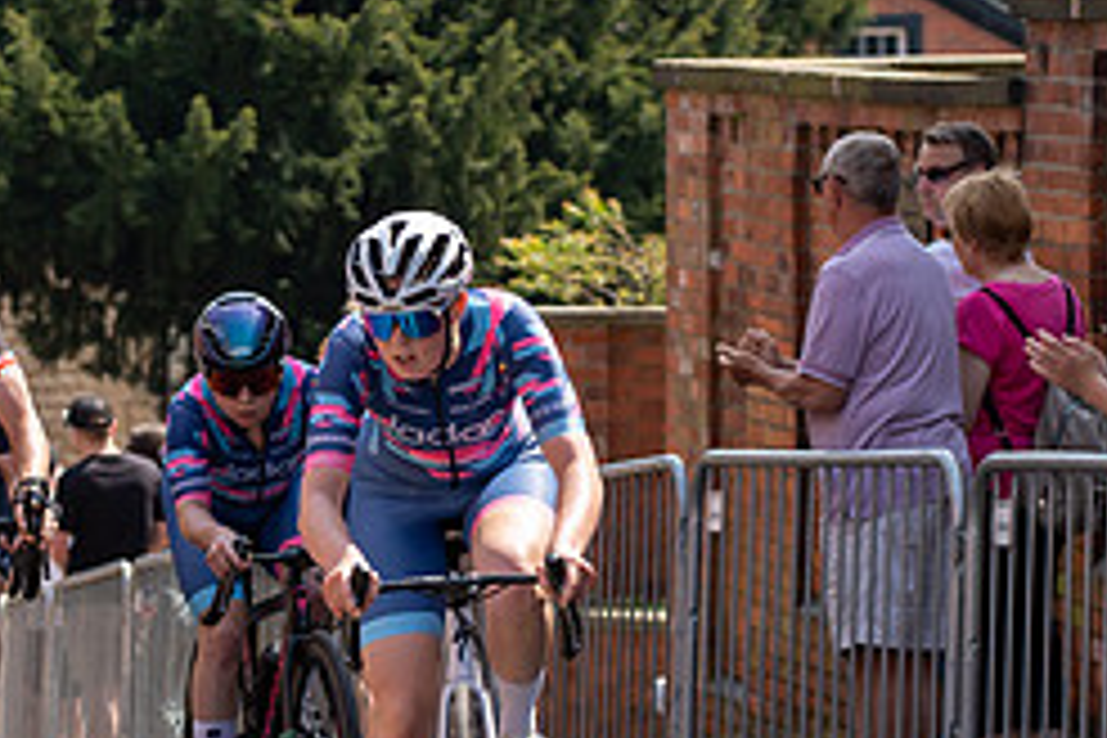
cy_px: 540
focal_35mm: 216
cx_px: 335
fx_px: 6641
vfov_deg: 6.4
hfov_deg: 9.5
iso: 160
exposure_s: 1/2500
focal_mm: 72
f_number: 3.5
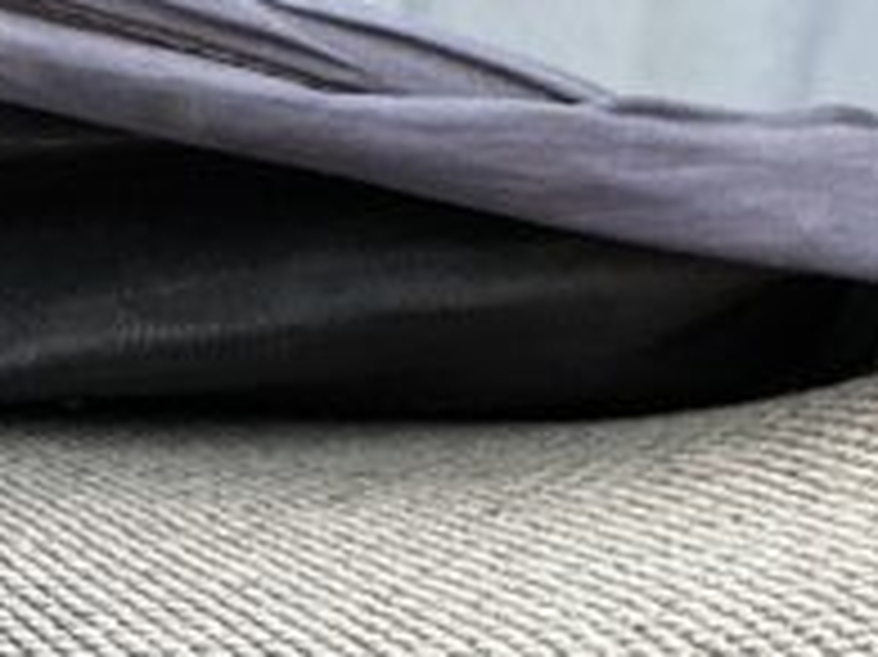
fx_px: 3726
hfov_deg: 13.3
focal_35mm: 147
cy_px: 648
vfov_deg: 10.0
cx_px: 41
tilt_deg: -11.9
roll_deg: +0.3
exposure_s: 1/122
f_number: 1.8
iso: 50
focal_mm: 3
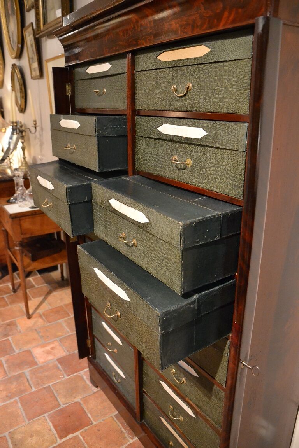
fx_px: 336
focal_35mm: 27
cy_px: 224
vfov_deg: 67.4
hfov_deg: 47.9
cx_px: 150
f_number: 3.5
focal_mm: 18
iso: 3200
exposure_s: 1/15
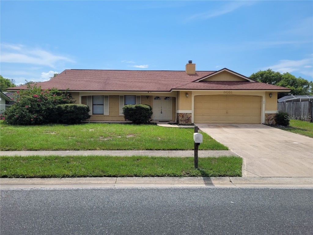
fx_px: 235
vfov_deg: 53.1
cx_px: 156
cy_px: 118
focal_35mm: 26
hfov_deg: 67.3
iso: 40
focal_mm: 5.4
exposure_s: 1/3493
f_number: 1.8
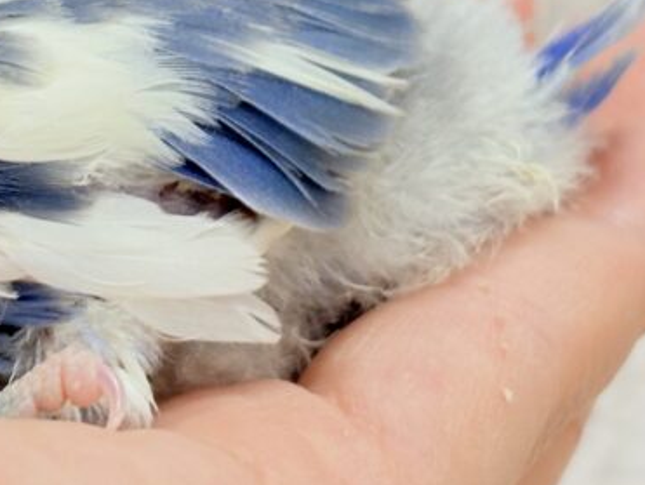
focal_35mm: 168
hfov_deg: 11.7
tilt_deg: -0.2
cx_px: 103
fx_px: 3133
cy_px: -19
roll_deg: -2.3
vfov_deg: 8.8
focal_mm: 5.96
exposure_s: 1/50
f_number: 1.6
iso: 40
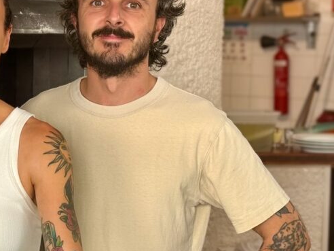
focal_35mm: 100
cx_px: 8
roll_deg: -1.2
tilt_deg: -4.5
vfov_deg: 14.8
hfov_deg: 19.1
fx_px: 965
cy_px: 111
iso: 100
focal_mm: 6.76
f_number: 1.78
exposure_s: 1/80
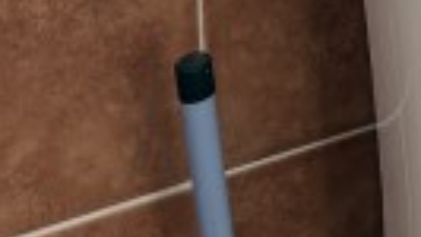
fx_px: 2245
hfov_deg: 9.0
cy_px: -841
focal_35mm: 201
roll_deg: +0.0
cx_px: 1203
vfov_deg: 5.1
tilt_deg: -4.7
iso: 125
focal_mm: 6.76
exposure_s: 1/161
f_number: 1.78
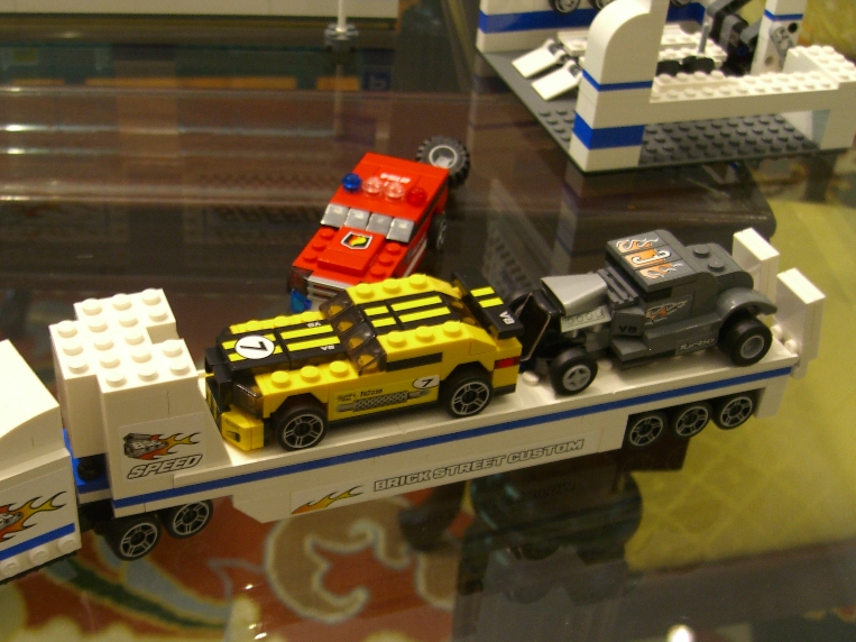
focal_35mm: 51
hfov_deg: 37.1
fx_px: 1261
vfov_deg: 28.4
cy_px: 404
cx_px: 286
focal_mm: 7.9
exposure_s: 1/8
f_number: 2.8
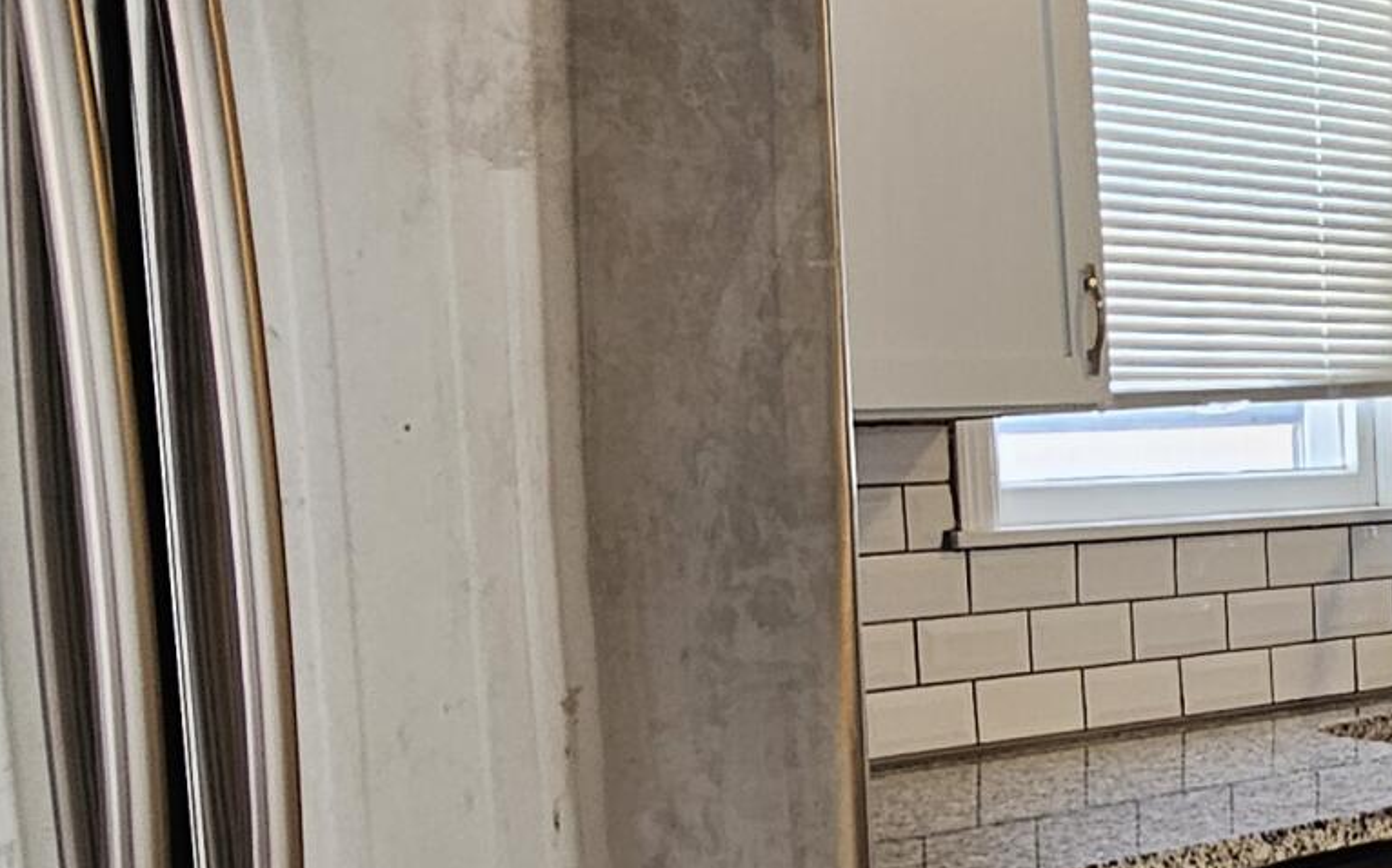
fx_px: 2048
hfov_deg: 32.2
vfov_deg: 23.7
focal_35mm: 54
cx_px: 1605
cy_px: 645
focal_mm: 2.2
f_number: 2.2
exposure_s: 1/60
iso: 160
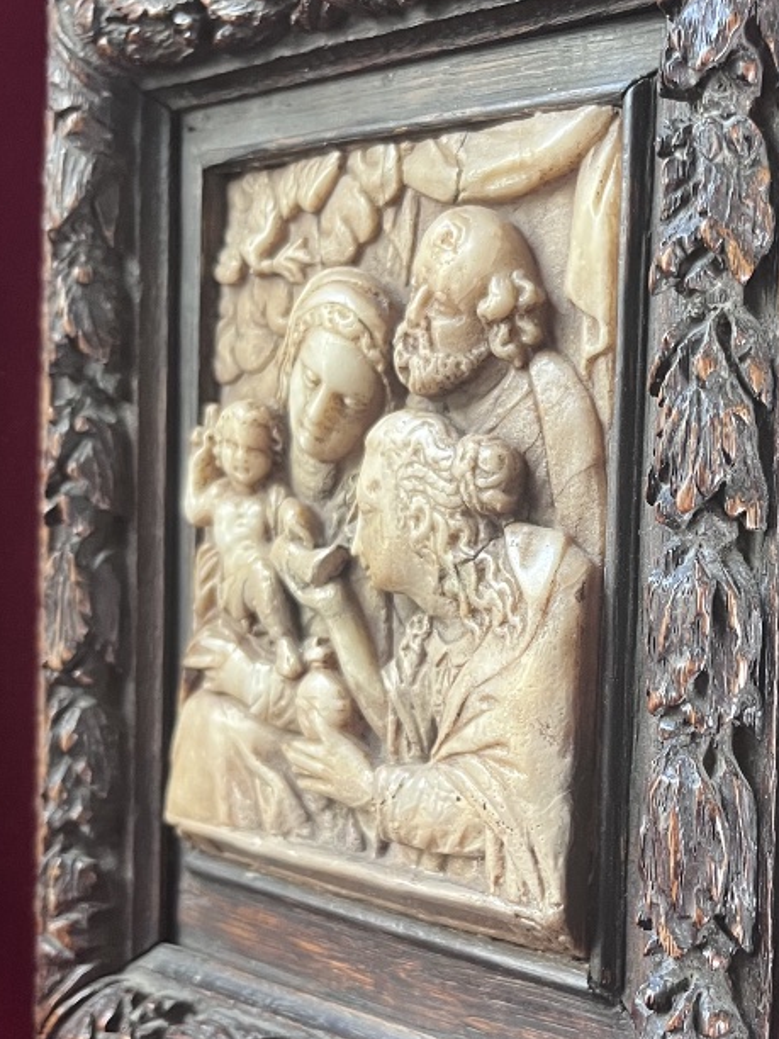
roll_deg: +0.8
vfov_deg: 37.5
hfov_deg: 27.9
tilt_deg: -6.2
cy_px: 542
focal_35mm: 51
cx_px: 631
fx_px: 1530
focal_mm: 5.1
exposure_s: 1/60
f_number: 1.6
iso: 320
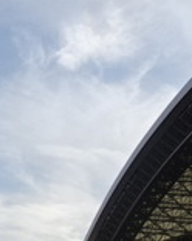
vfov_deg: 21.9
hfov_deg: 16.5
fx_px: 620
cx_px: -68
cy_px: 163
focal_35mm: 87
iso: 80
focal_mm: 5.61
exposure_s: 1/1600
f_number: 4
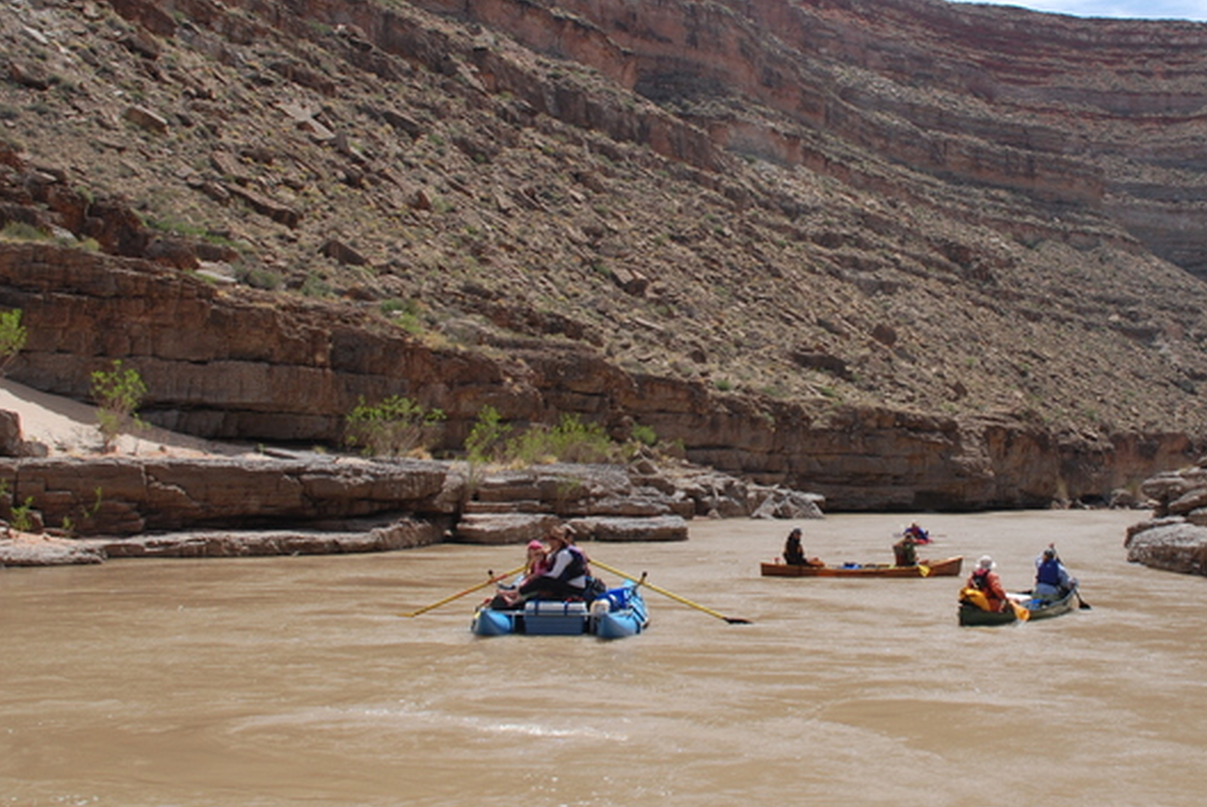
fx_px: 1678
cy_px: 360
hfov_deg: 38.9
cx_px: 855
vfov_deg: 27.0
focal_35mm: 50
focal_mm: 22
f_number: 5.6
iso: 160
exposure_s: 1/200
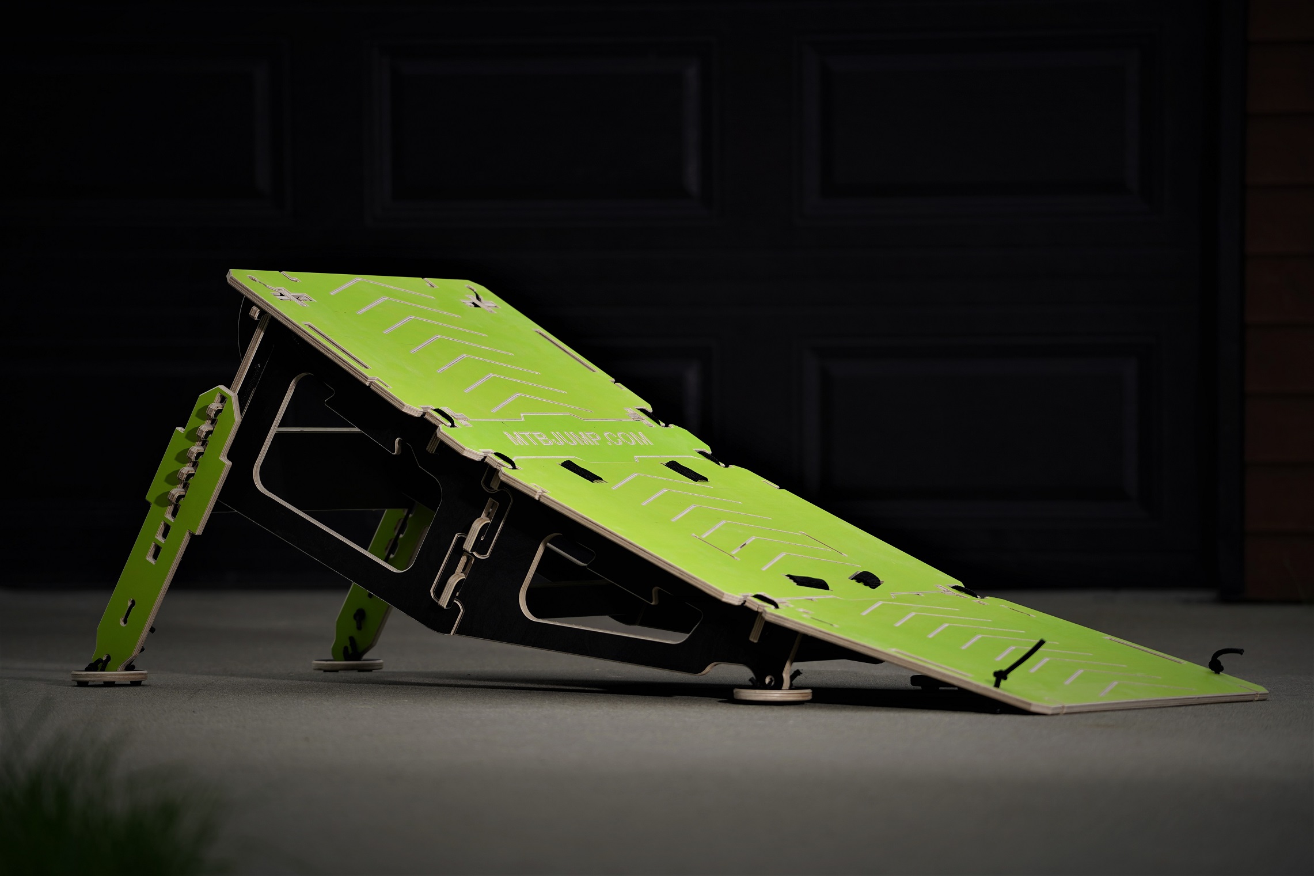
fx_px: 6387
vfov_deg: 7.8
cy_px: 438
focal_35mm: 175
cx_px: 657
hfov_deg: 11.7
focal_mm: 175
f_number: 4
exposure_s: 1/1600
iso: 100
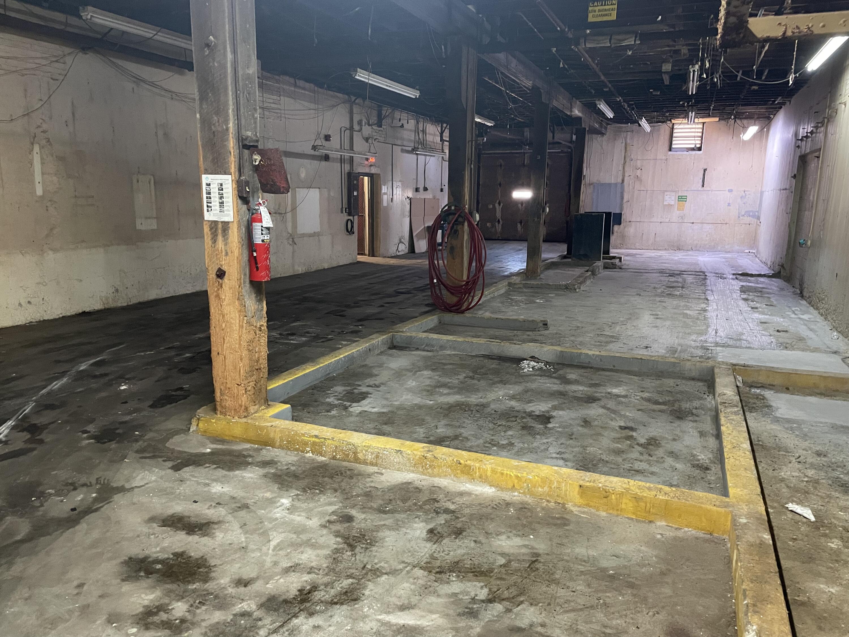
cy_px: 318
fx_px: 638
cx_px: 424
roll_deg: +0.0
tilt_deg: -11.8
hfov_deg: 67.3
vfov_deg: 53.1
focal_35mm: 26
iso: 640
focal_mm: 4.2
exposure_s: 1/30
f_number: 1.6
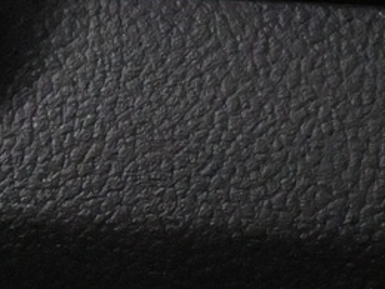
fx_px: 2202
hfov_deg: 9.4
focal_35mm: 198
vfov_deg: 7.3
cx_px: -364
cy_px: -193
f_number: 4
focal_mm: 22
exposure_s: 1/40
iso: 12800
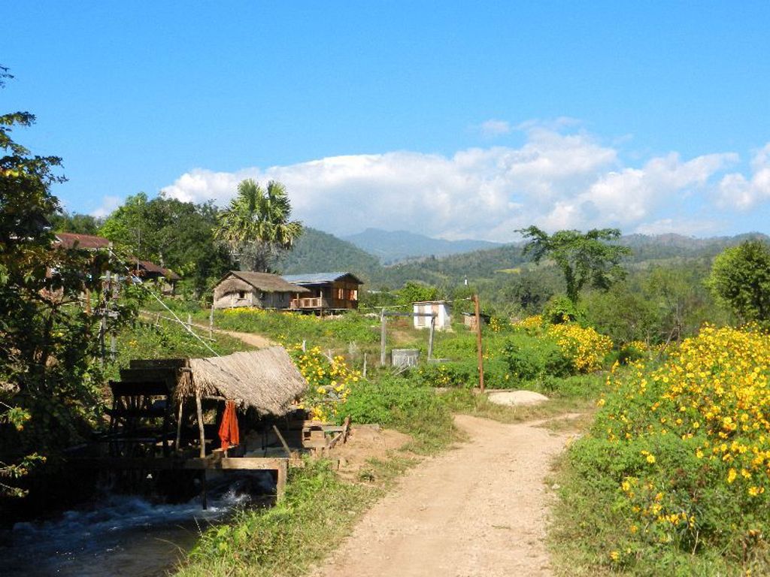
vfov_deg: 32.2
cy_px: 288
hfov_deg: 42.1
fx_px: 1001
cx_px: 385
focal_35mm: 45
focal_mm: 8.2
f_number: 4.2
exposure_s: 1/1250
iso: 160
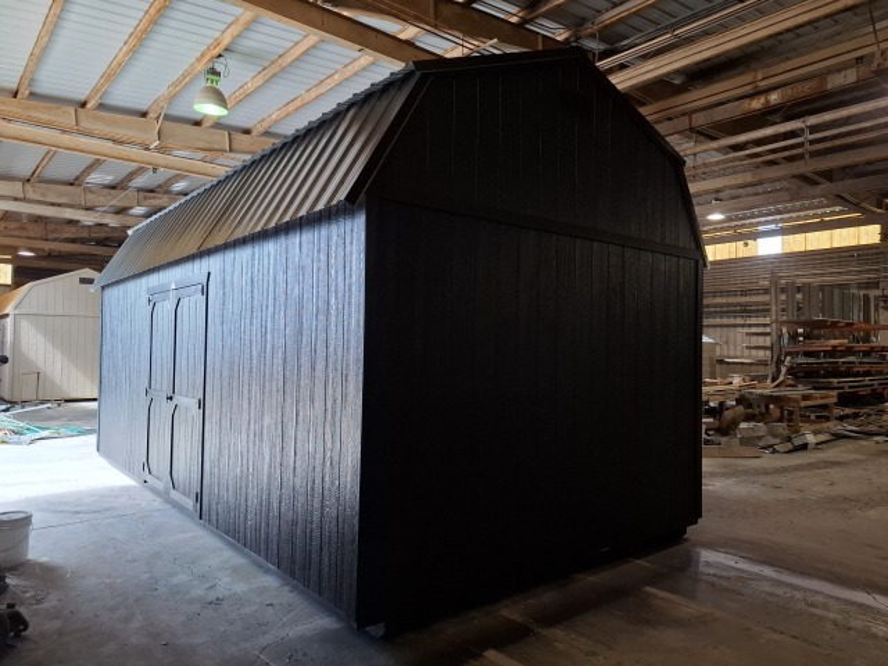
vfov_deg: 58.9
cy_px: 333
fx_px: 590
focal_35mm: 23
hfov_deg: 73.9
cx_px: 444
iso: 125
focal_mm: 5.54
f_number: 1.8
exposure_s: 1/120
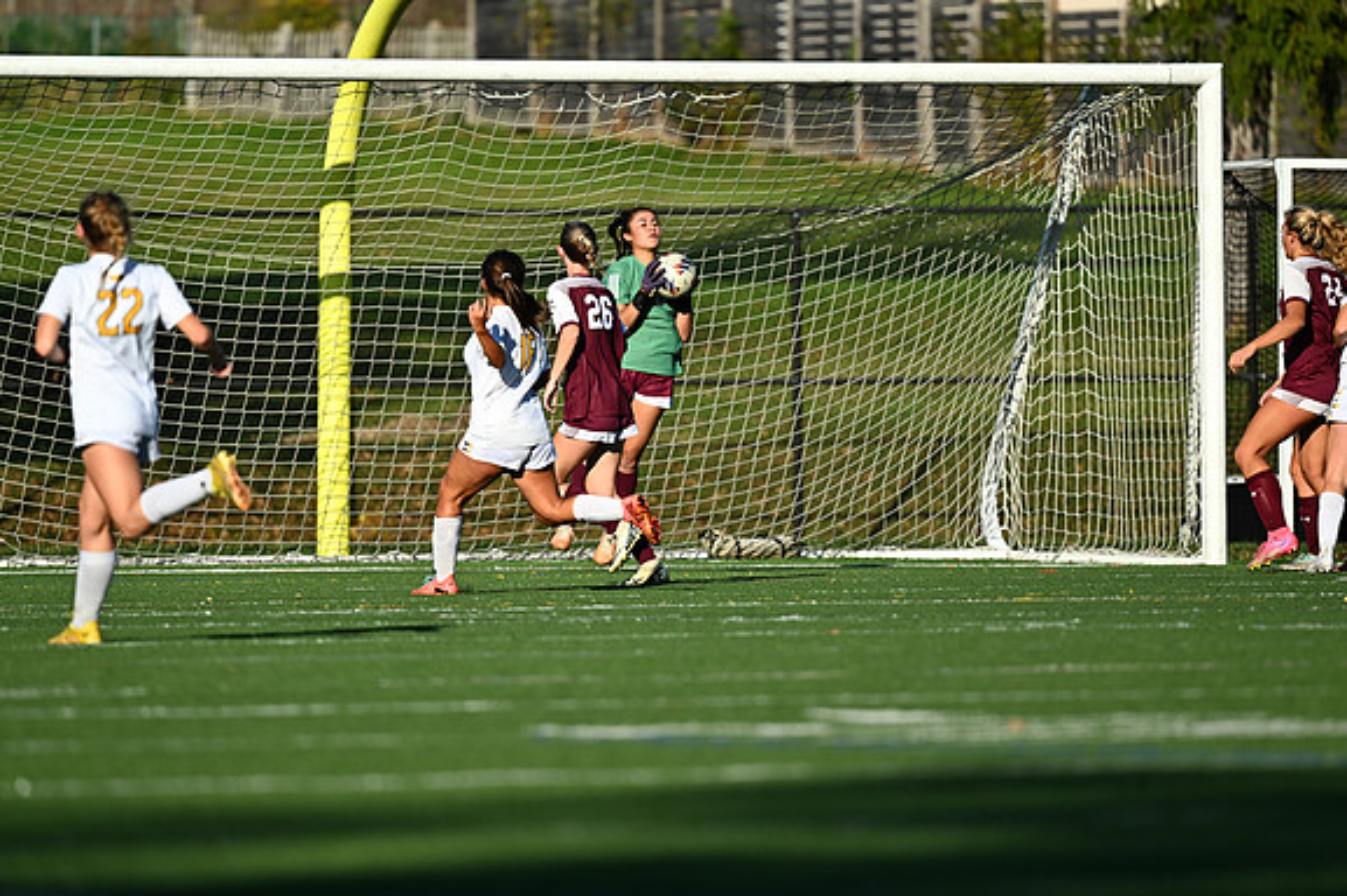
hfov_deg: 4.1
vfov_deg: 2.7
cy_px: 449
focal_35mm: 503
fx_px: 18809
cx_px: 675
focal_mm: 500
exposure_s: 1/2000
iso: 360
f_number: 5.6
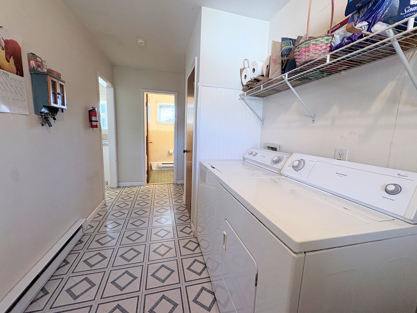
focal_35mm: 14
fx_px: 169
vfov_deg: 85.7
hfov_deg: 102.1
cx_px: 208
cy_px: 156
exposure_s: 1/60
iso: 250
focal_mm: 2.22
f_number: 2.2
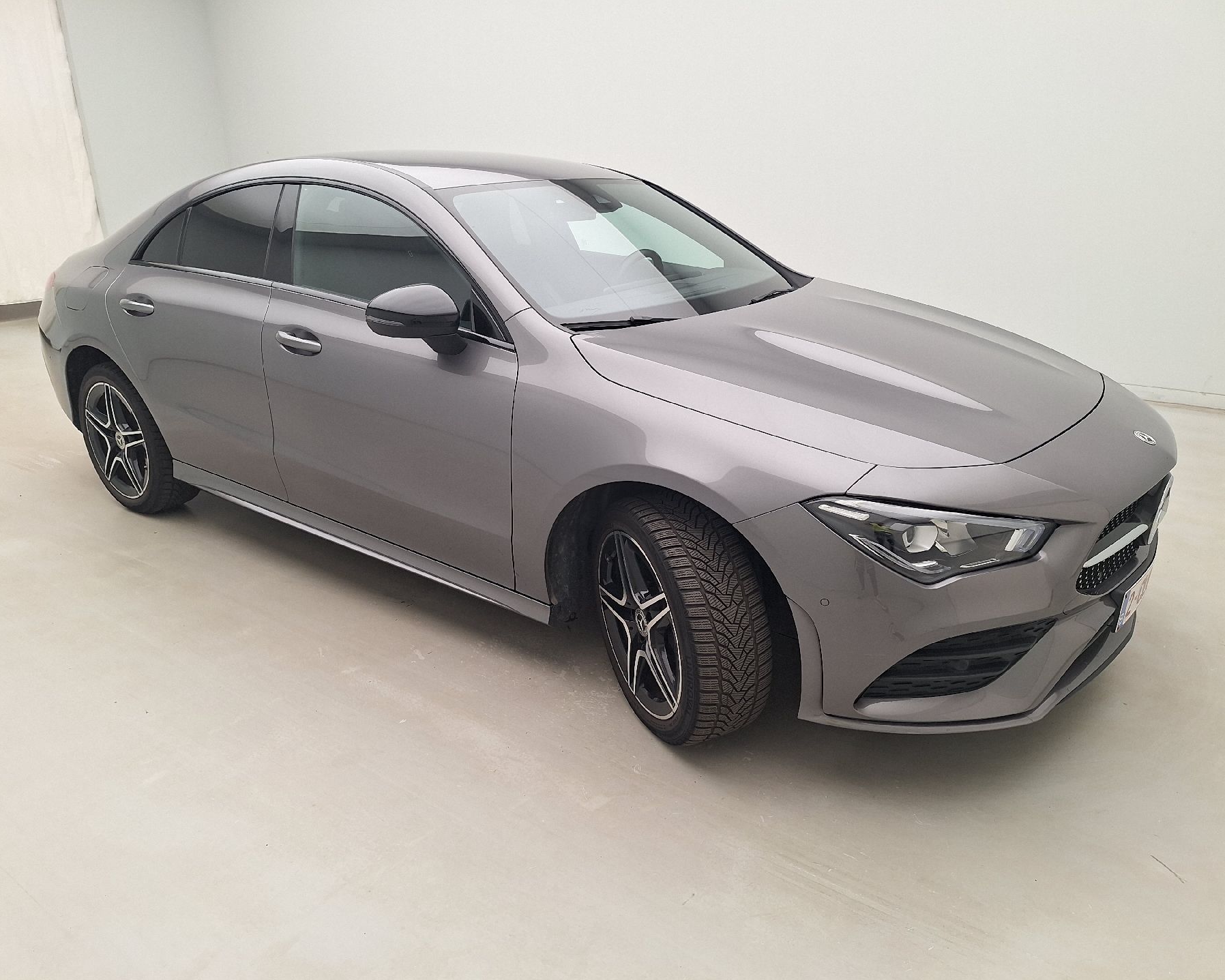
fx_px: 870
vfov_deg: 58.8
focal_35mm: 24
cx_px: 607
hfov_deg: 70.3
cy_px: 490
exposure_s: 1/100
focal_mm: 5.54
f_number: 1.8
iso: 50
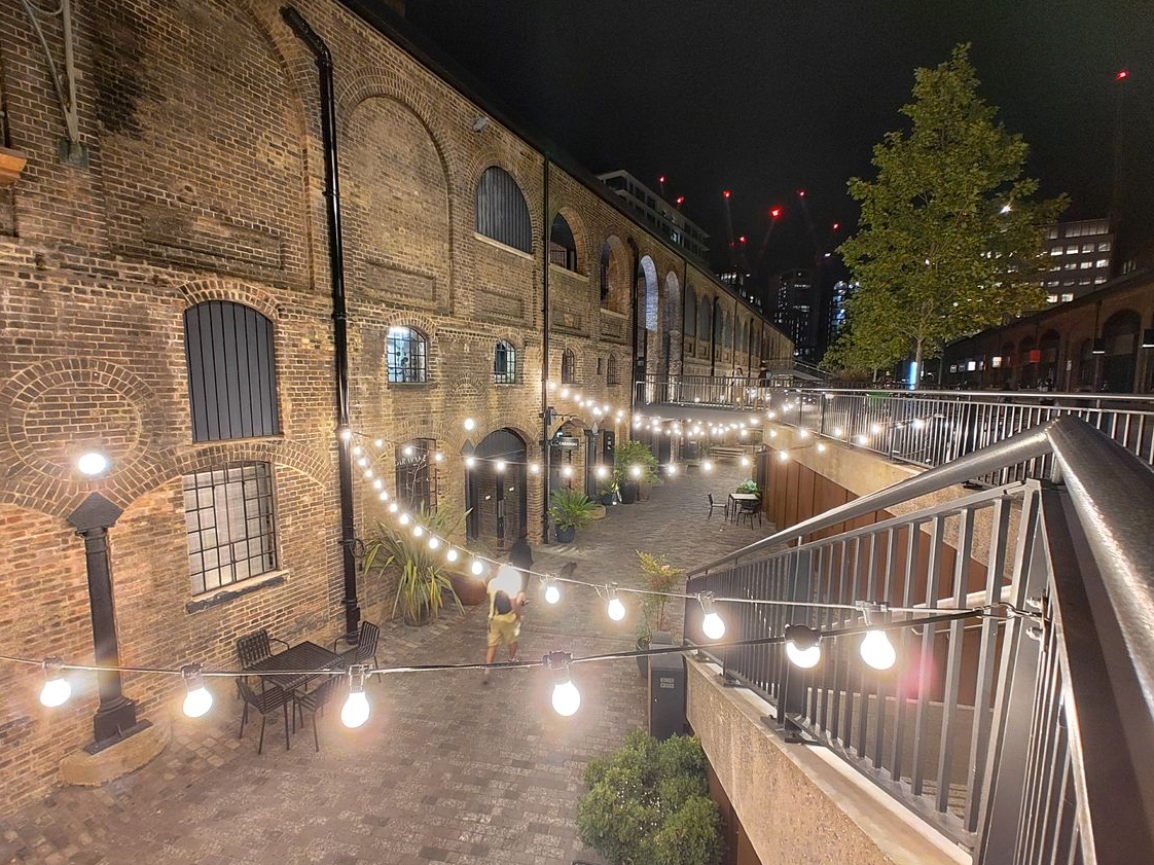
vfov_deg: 81.7
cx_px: 562
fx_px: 500
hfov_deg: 98.2
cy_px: 444
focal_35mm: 15
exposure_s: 1/20
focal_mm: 2.15
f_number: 2.2
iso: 1219
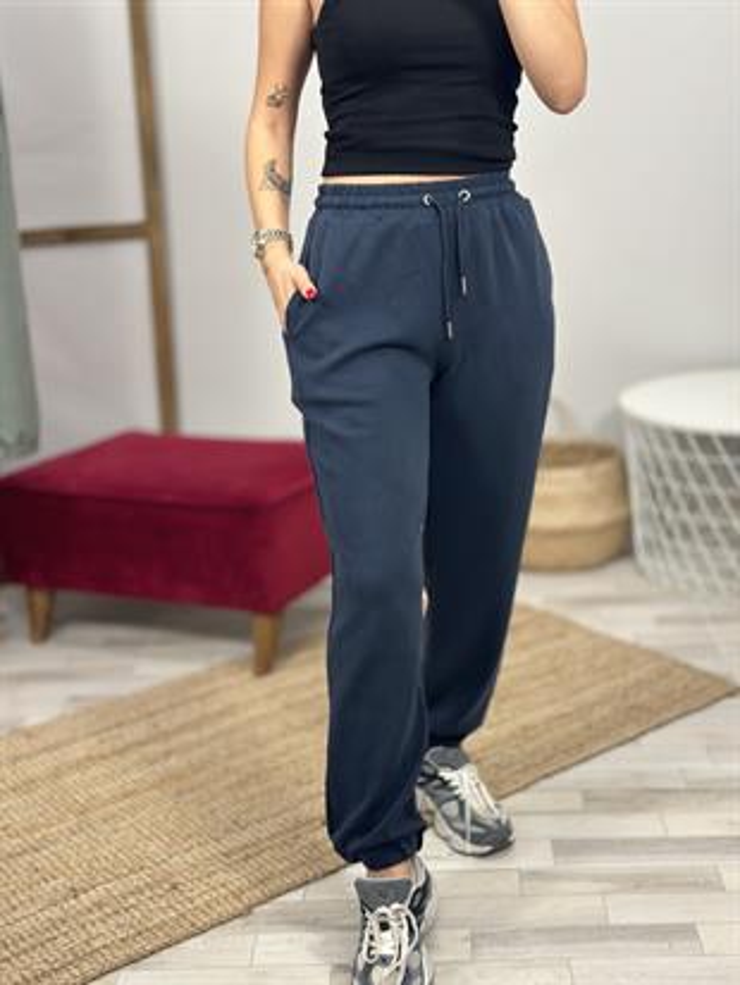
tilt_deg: -37.3
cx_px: 370
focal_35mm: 48
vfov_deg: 39.6
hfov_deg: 30.3
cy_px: 492
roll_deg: +3.6
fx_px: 1367
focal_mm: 6.86
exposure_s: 1/100
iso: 160
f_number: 1.78
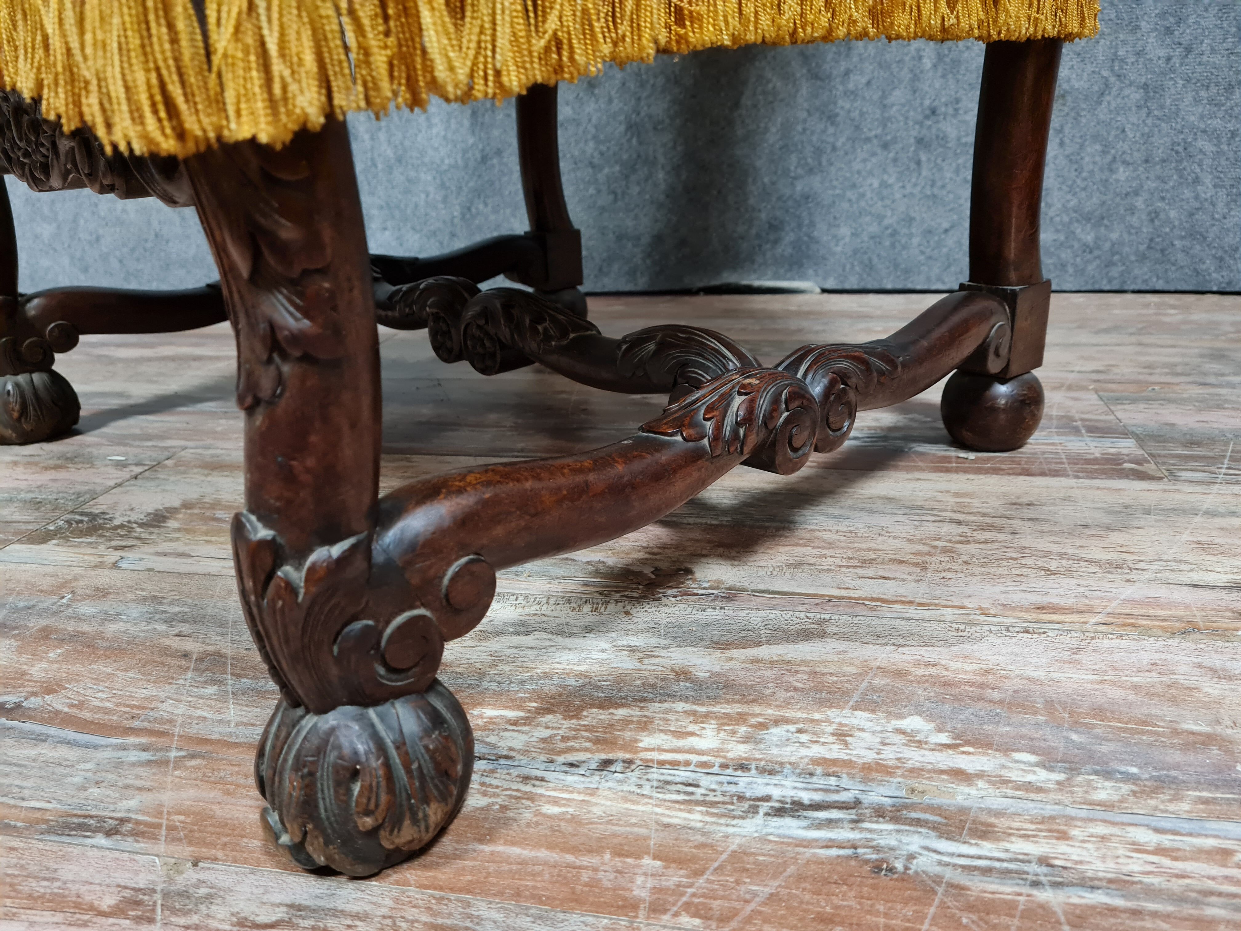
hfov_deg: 67.3
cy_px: 466
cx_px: 620
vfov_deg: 53.1
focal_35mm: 26
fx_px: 932
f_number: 1.8
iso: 640
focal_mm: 5.4
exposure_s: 1/33
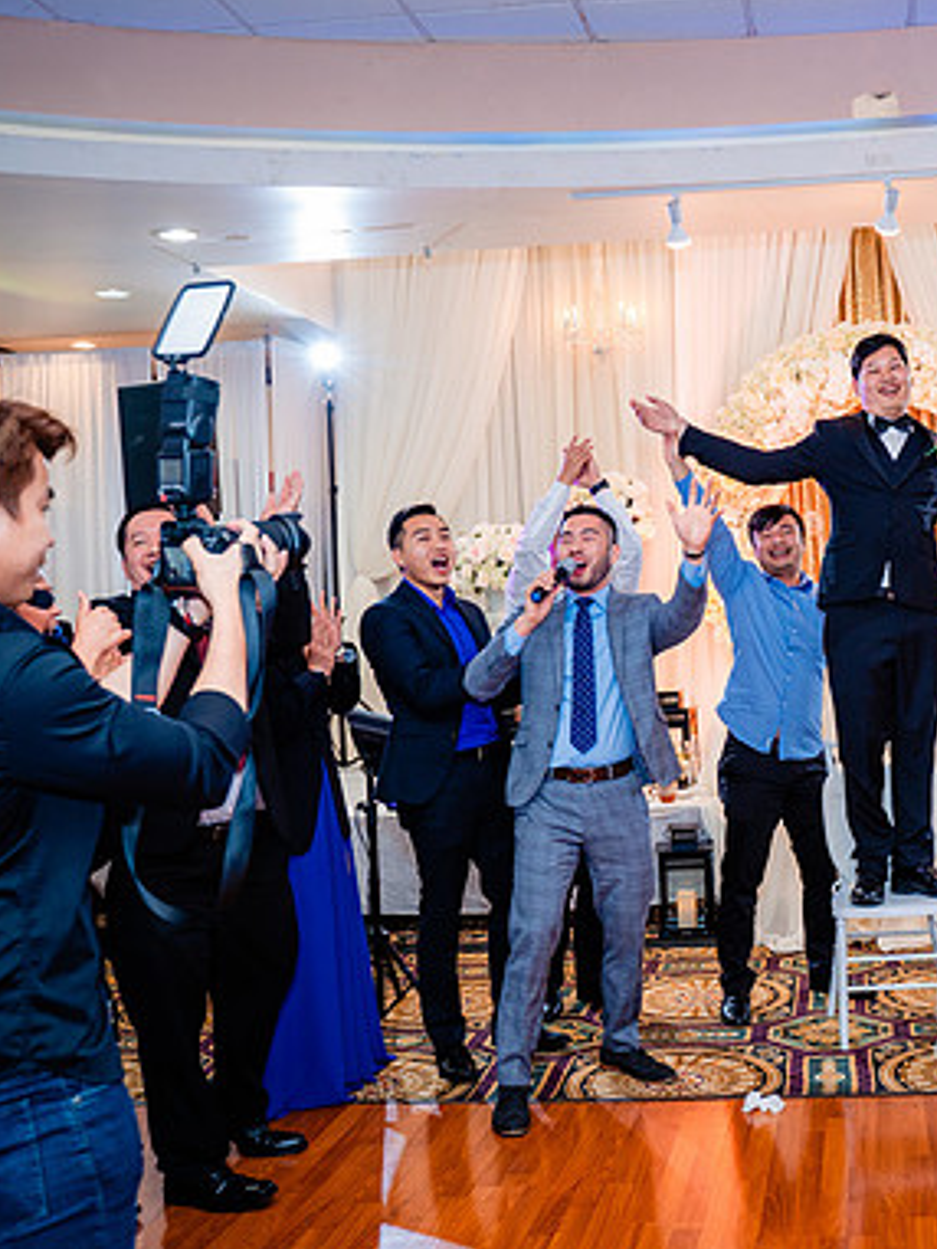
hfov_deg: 33.8
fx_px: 1479
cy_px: 621
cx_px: 783
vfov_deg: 45.8
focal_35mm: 41
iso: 1000
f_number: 3.5
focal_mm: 28
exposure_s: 1/160
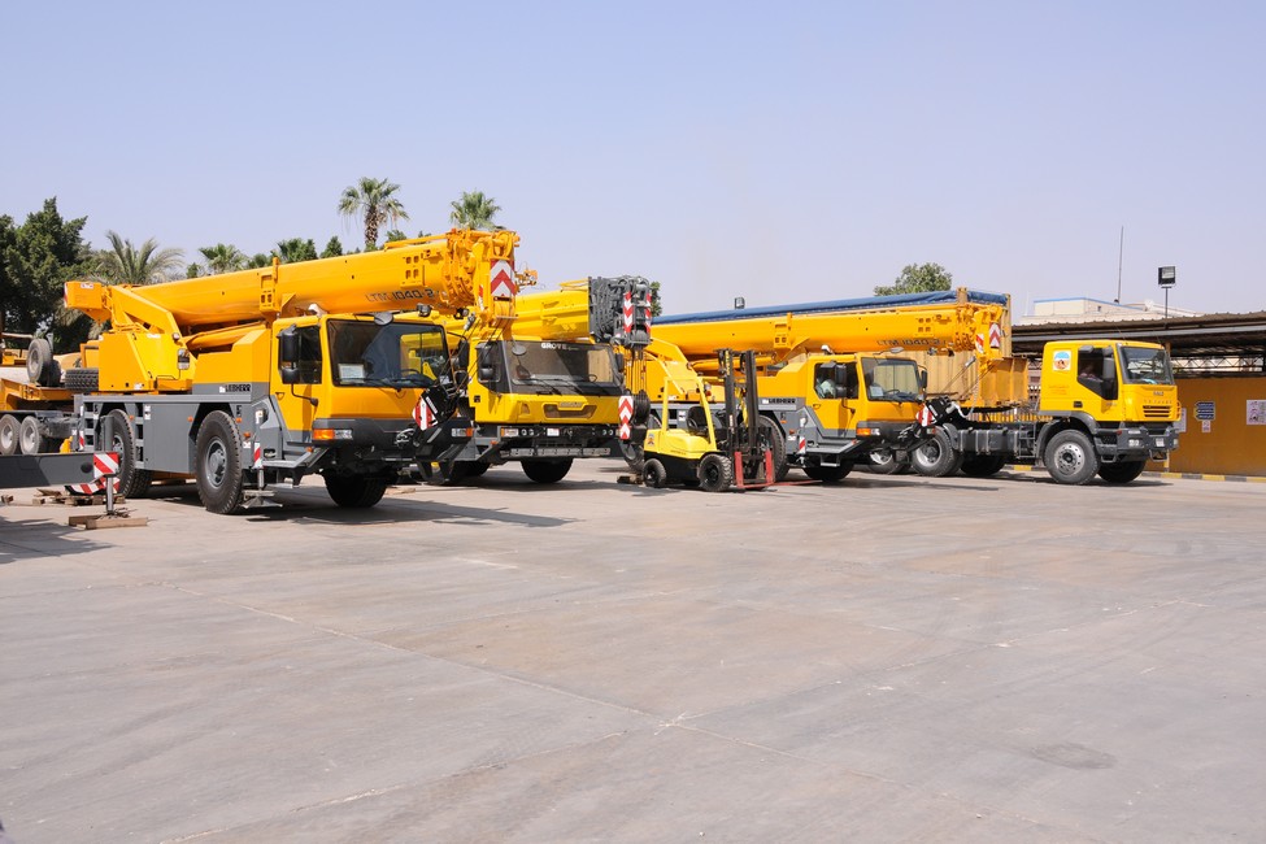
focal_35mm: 33
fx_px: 1160
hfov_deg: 57.2
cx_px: 633
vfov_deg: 40.0
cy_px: 422
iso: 400
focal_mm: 22
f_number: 11
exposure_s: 1/500
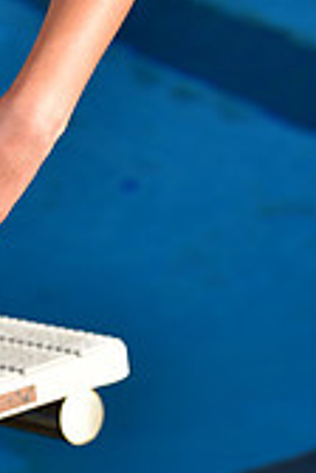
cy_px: -130
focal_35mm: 414
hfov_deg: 3.3
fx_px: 5451
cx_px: -207
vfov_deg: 5.0
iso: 64
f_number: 5.6
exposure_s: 1/250
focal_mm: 120
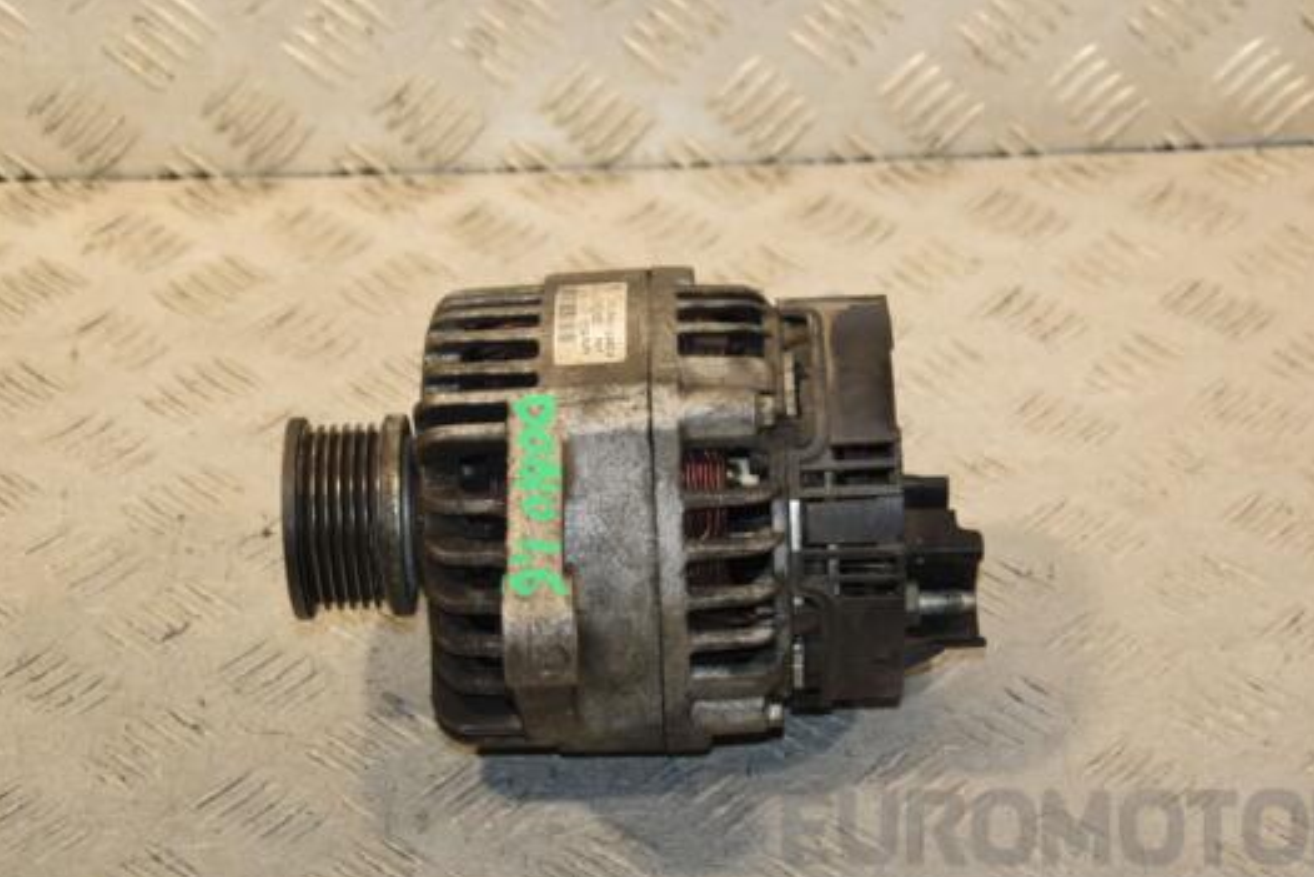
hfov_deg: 22.9
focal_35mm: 89
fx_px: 3249
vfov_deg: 15.4
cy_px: 495
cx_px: 734
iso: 800
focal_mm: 52
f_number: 6.3
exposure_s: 1/200
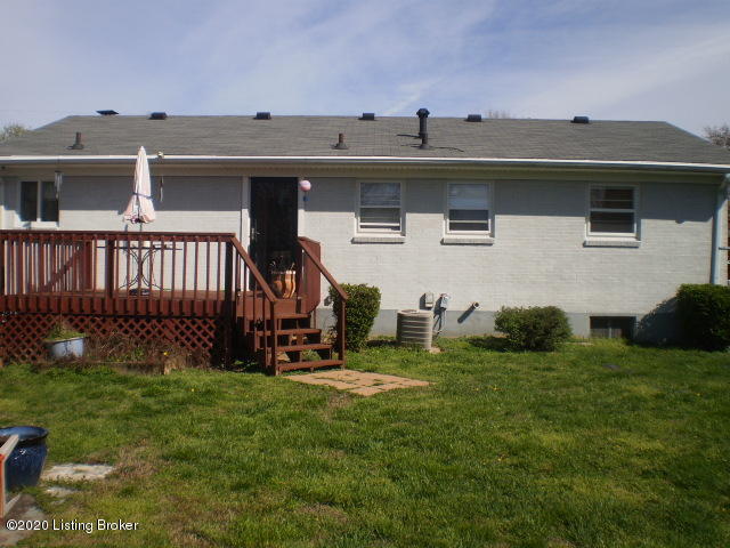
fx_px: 759
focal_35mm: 36
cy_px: 274
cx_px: 365
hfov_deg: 51.4
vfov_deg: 39.7
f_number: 4.6
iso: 64
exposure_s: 1/1000
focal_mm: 6.3
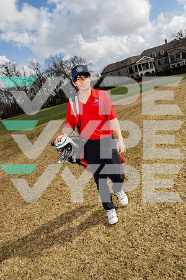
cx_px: 93
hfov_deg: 42.3
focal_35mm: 31
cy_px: 140
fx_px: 240
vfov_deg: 60.3
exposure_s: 1/250
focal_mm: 31
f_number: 8
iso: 100
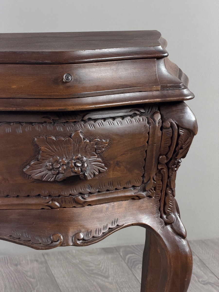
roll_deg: -1.6
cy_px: 146
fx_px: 844
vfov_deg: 19.6
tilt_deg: -14.0
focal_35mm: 100
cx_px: 110
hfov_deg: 14.8
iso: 250
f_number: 2.8
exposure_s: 1/50
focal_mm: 16.89
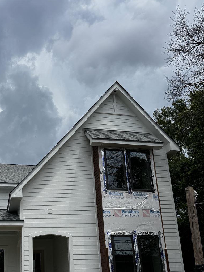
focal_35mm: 36
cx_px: 61
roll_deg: +3.6
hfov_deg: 39.0
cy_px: 202
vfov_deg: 49.5
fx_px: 283
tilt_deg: +15.8
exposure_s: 1/7092
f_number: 1.78
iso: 80
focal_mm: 6.76
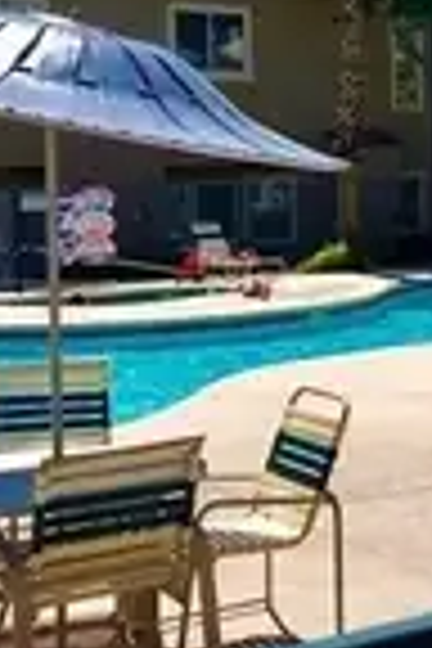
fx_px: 1458
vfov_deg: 24.6
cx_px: 621
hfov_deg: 15.7
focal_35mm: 81
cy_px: 122
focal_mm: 4
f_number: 1.8
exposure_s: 1/2525
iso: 20
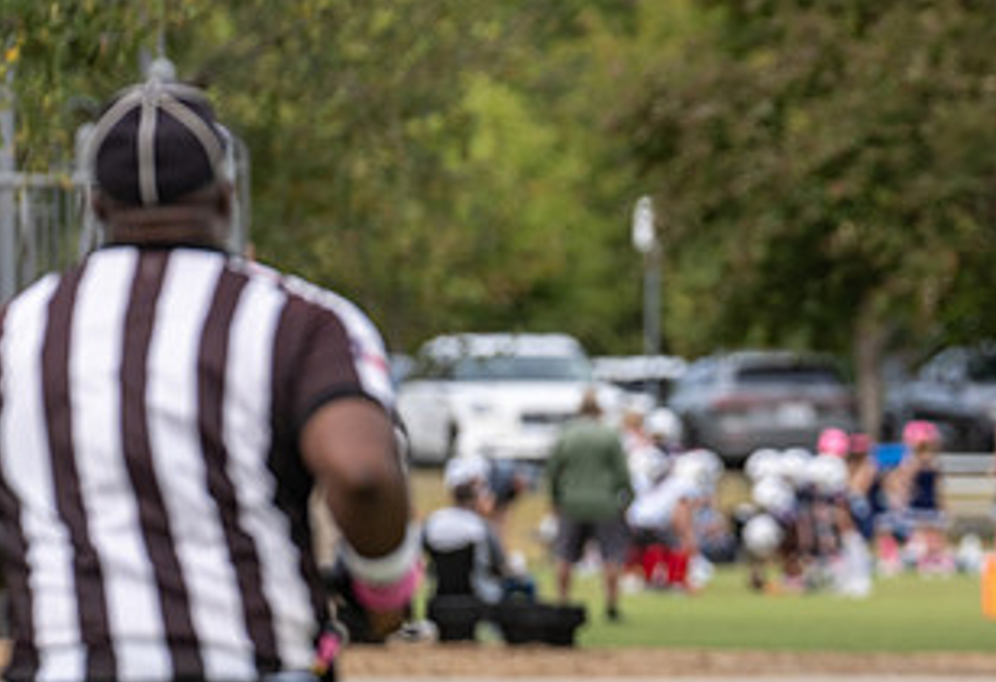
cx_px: 1133
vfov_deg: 2.4
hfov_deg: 3.6
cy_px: 499
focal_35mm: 575
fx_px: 16043
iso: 200
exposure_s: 1/1250
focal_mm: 200
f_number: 3.5
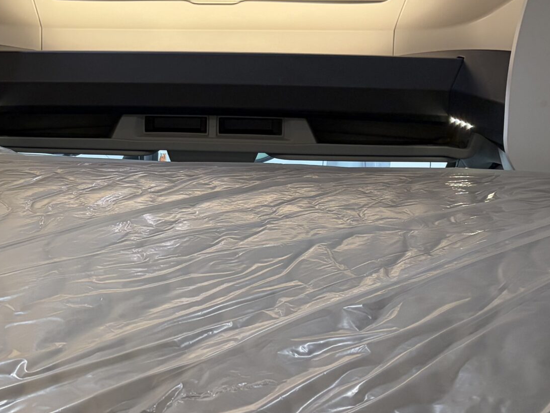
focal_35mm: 61
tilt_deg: -9.7
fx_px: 969
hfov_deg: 31.0
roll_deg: +0.7
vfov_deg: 23.7
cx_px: 125
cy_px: 92
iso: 200
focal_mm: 5.96
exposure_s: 1/100
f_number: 1.6
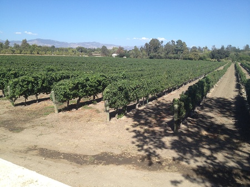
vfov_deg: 40.7
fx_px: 253
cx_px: 125
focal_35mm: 35
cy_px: 94
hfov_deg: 52.7
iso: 50
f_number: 2.4
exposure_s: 1/1227
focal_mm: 4.28
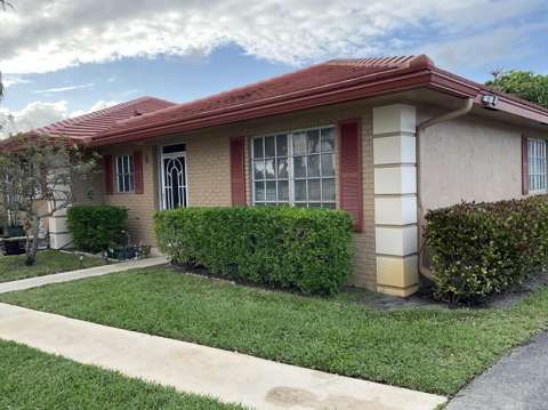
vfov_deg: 48.2
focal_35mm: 29
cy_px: 205
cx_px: 274
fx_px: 459
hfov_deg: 61.7
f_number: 1.8
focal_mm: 3
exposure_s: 1/386
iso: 16
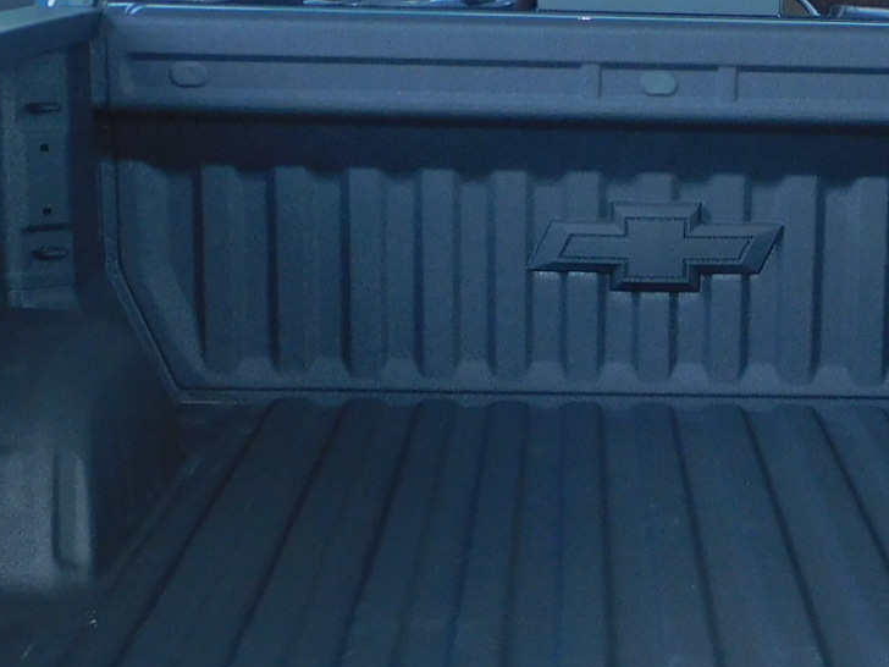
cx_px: 713
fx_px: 2645
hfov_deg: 18.9
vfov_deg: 14.2
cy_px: 629
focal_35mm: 103
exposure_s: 1/60
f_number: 3.6
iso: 125
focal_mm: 5.9
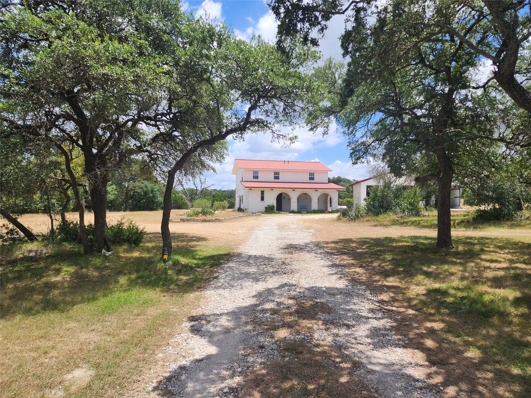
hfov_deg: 73.9
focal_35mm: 23
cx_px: 266
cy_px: 199
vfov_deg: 58.9
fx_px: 353
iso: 12
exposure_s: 1/919
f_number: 1.8
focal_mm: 6.4
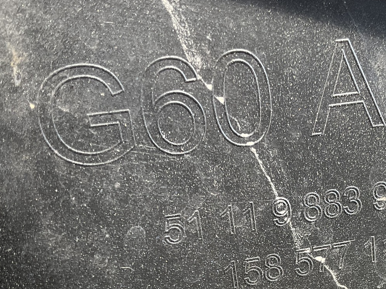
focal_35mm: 59
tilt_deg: -24.2
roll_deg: +0.7
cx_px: 305
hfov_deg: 31.9
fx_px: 658
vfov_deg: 23.8
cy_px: 287
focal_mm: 3
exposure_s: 1/100
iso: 32
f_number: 1.8
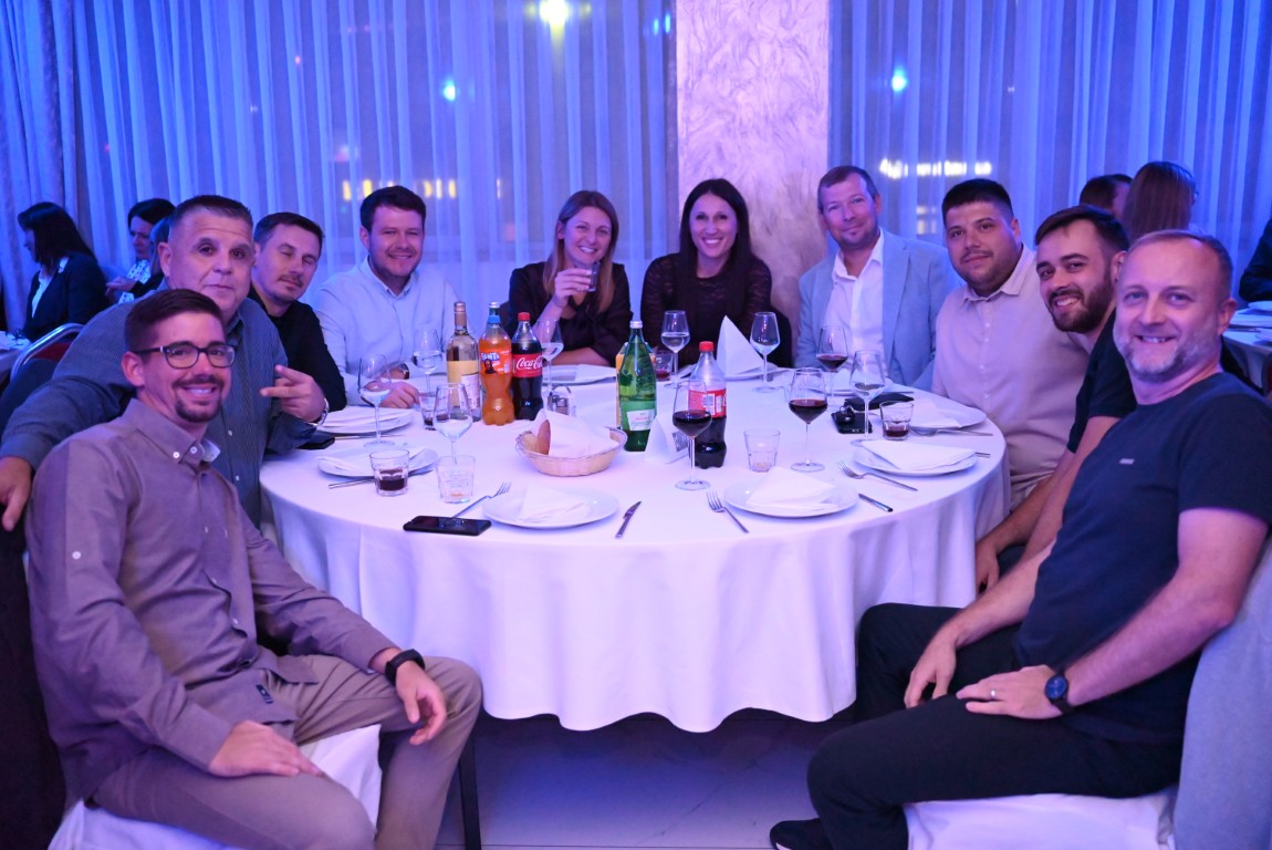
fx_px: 1237
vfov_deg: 37.9
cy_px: 425
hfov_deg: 54.4
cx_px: 636
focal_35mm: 35
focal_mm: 35
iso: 16000
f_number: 2.8
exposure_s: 1/250
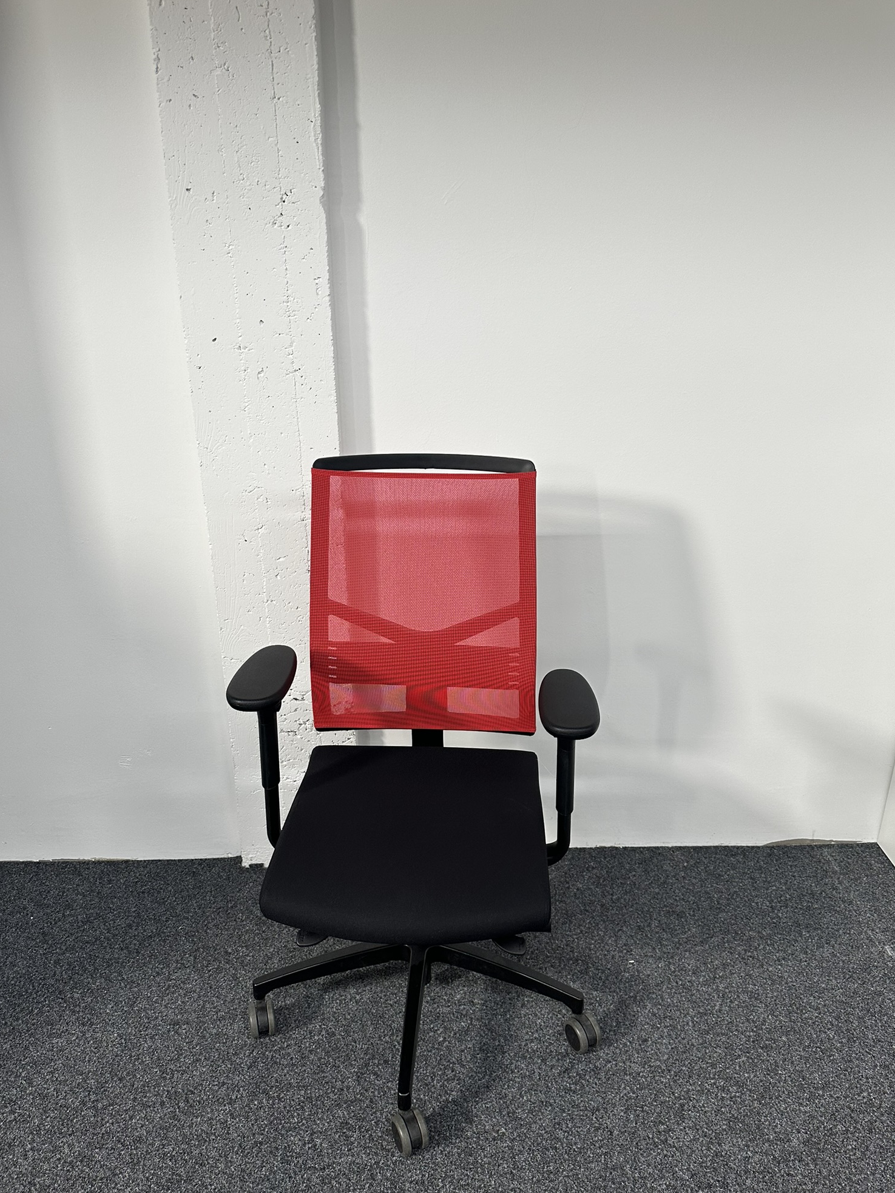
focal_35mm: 25
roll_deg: -0.3
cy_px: 607
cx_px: 450
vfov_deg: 69.4
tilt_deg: -20.8
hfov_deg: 54.9
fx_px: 862
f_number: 1.78
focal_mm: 6.86
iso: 160
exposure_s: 1/100
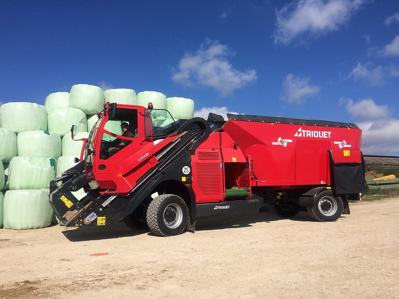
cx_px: 200
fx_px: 334
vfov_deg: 48.2
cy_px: 150
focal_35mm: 29
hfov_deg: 61.7
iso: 32
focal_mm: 4.15
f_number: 2.2
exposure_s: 1/3731
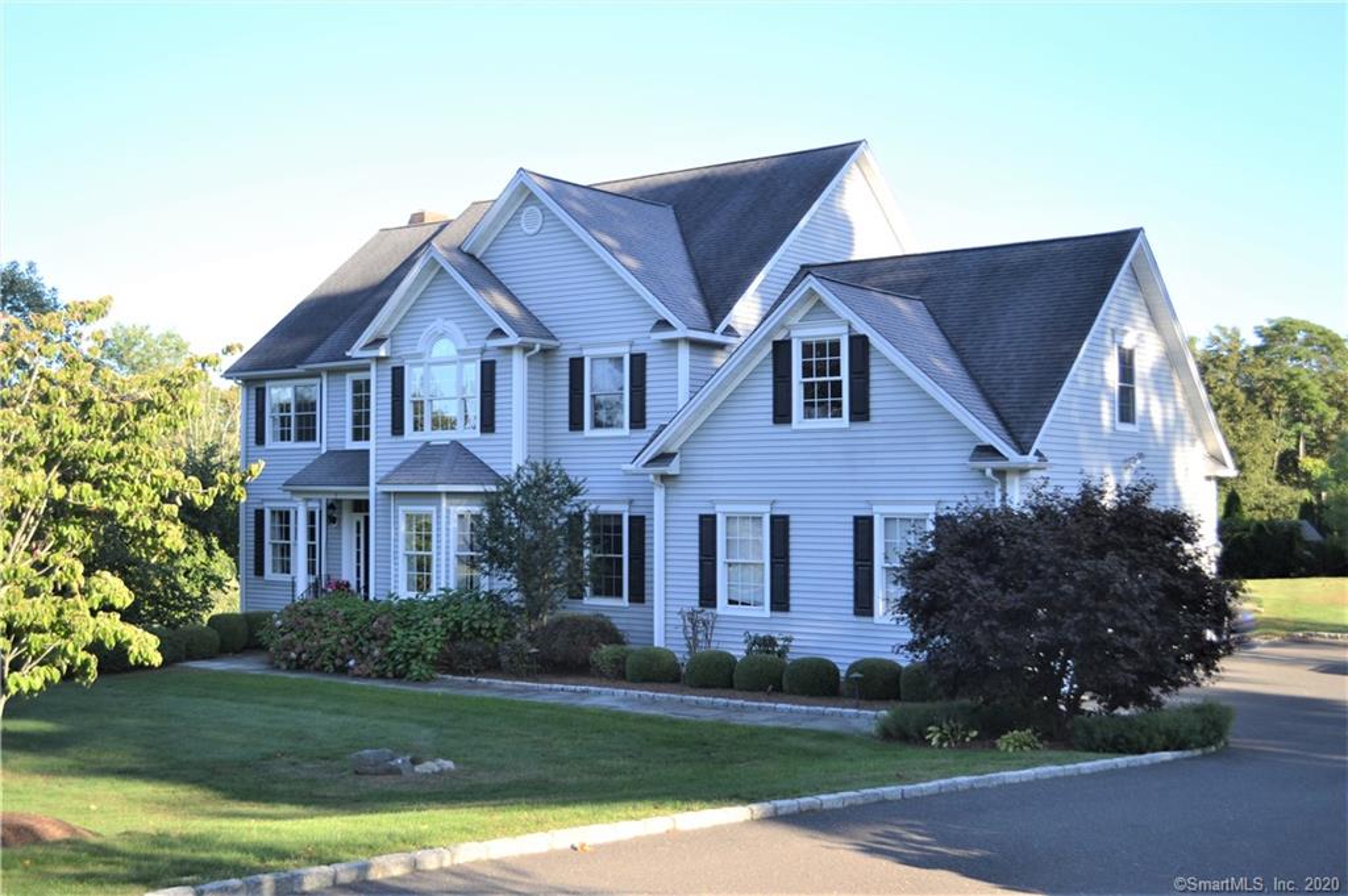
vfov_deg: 34.2
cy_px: 448
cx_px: 674
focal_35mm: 39
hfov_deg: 49.6
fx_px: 1459
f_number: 4.5
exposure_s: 1/200
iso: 100
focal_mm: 26
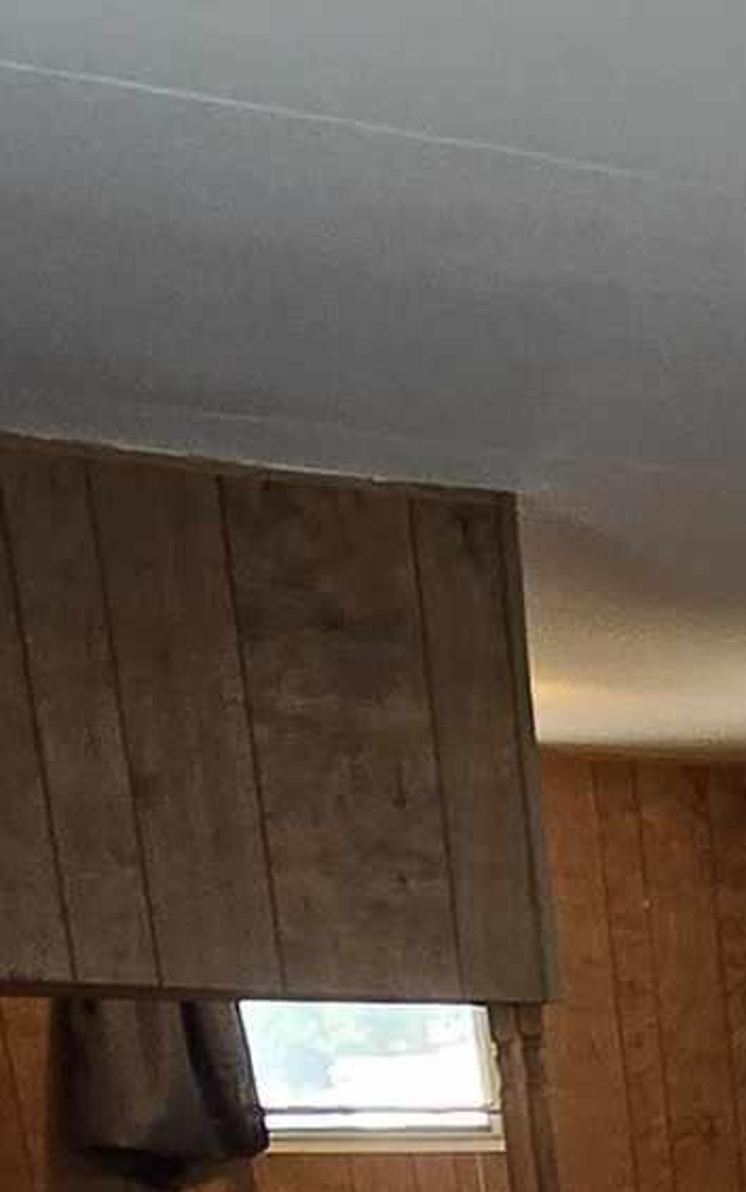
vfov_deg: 19.3
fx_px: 2437
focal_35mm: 75
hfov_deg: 14.8
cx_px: 1420
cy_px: 2249
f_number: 2.2
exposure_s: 1/60
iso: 160
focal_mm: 2.2
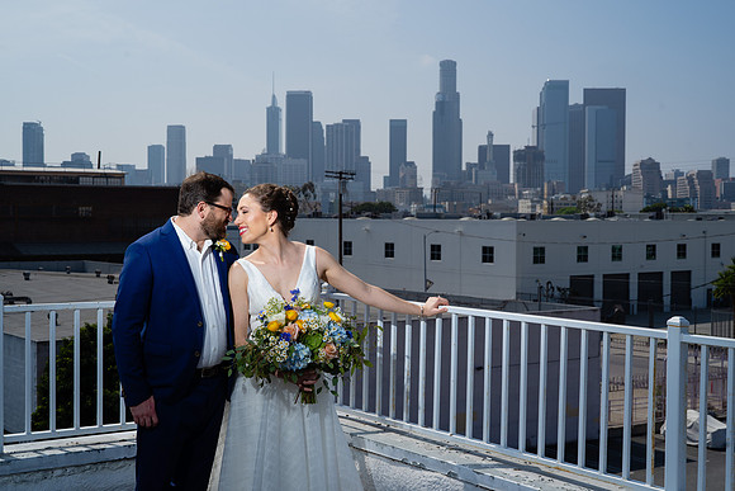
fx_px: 1042
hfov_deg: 38.9
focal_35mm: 51
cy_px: 246
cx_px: 368
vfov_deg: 26.5
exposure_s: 1/250
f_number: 9
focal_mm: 50
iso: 50
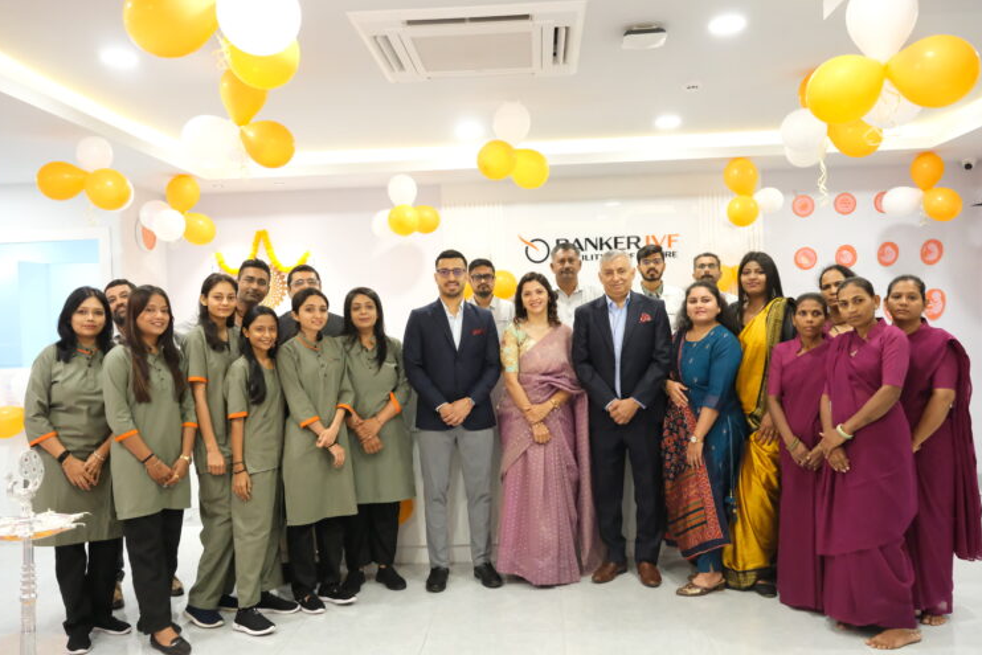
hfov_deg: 61.9
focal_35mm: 30
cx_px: 496
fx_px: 818
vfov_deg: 43.6
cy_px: 337
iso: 8000
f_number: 5
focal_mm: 19.2
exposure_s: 1/160
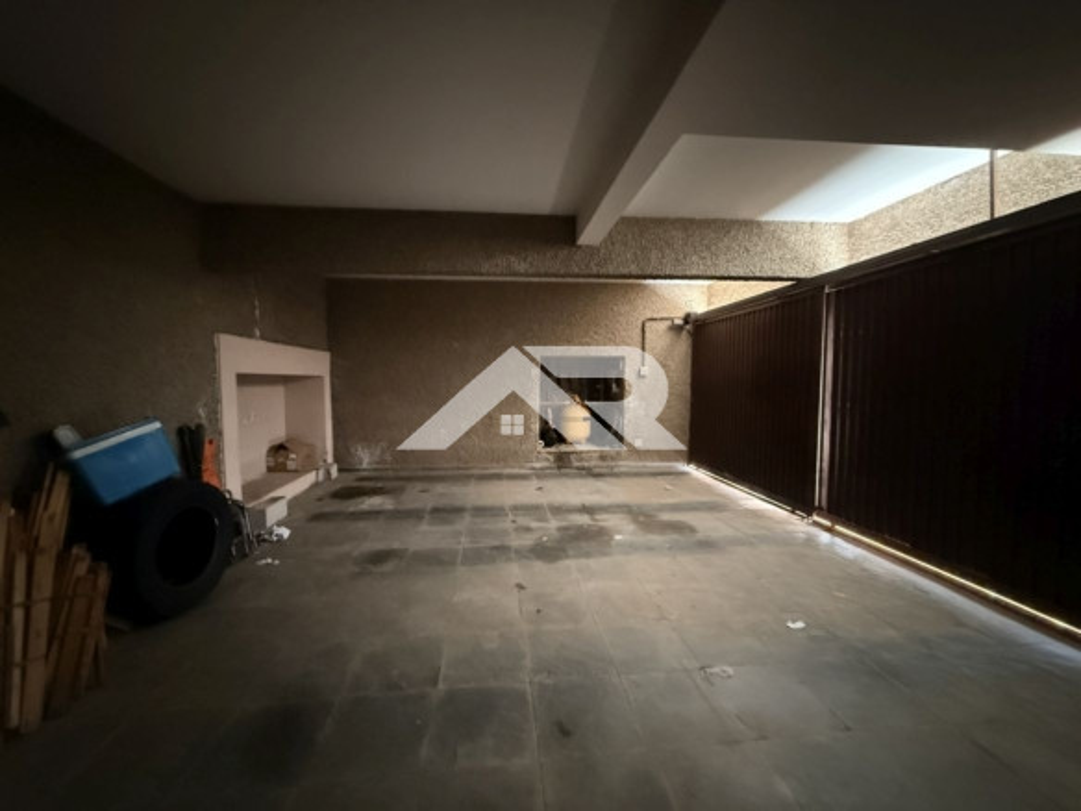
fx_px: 437
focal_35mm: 14
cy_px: 406
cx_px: 540
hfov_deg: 102.1
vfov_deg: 85.7
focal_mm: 2.22
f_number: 2.2
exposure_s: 1/30
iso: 2000
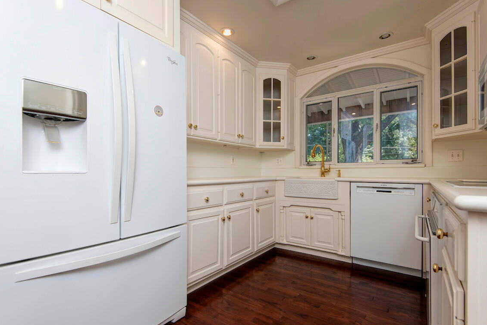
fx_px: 230
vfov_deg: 70.5
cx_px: 255
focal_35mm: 17
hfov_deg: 93.2
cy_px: 169
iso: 200
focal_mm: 16
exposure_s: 1/15
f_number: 6.7
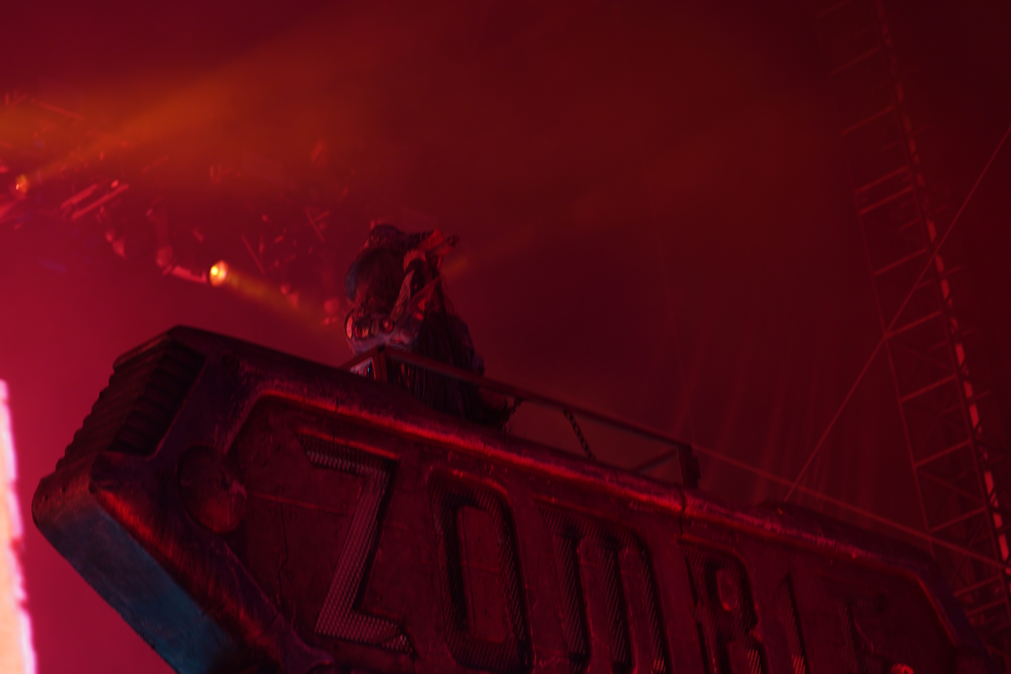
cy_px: 337
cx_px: 506
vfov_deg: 13.0
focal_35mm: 105
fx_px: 2949
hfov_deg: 19.5
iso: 500
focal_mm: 105
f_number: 4
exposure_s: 1/60
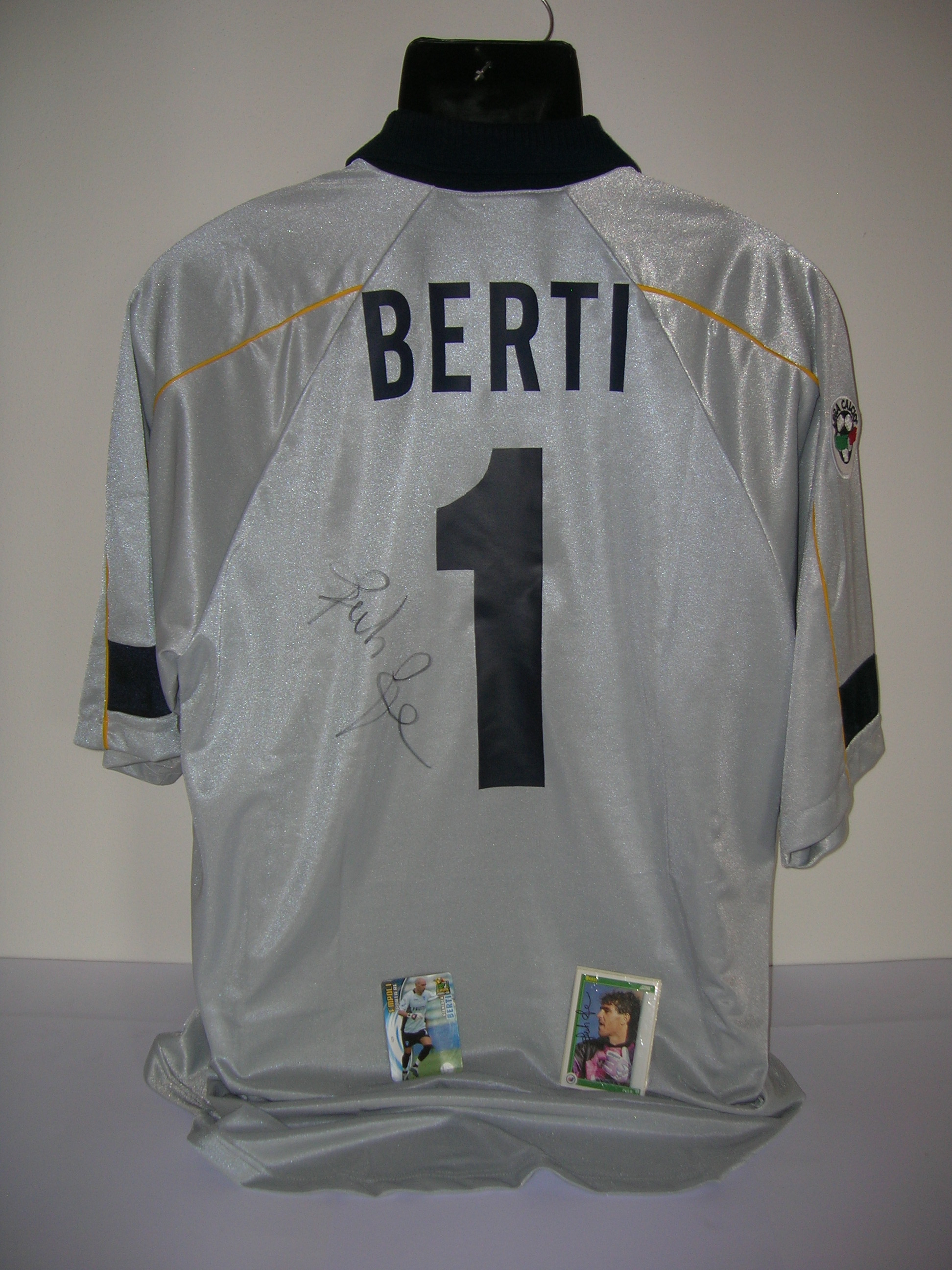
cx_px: 476
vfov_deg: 54.0
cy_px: 635
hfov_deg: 41.8
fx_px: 1247
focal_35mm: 34
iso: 50
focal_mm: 5.7
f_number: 2.9
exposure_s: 1/60.1
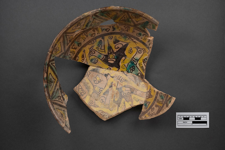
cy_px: 75
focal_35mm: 50
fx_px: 312
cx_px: 112
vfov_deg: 27.0
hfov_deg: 39.6
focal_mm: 50
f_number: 13
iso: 640
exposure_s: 1/80
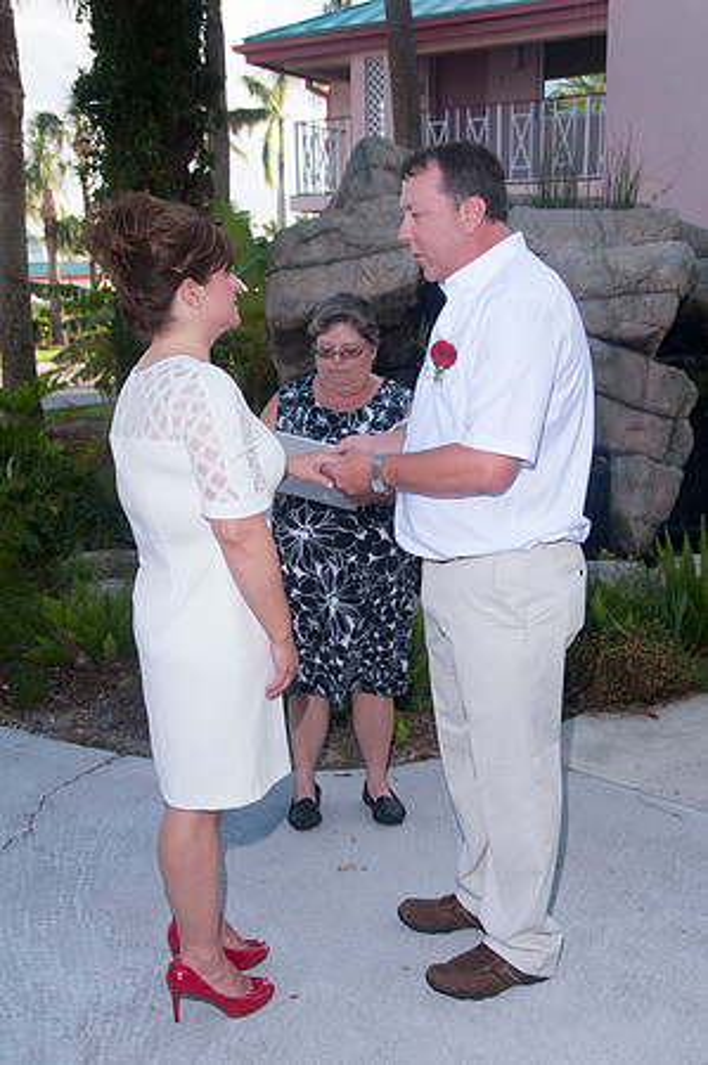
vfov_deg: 48.0
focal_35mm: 40
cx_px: 354
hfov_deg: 32.9
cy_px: 532
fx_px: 1197
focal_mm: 27
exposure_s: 1/250
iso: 200
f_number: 5.6
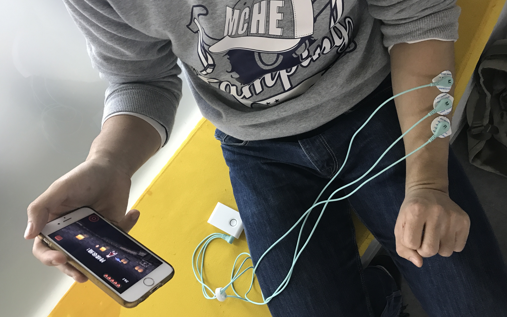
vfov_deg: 41.8
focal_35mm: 30
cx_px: 251
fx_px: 415
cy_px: 150
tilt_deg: -60.8
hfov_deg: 62.9
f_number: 1.8
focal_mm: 3.99
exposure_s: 1/17
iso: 50
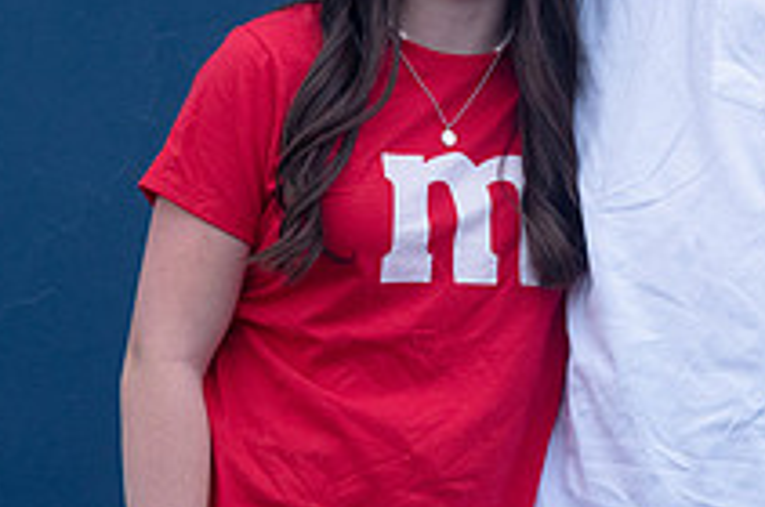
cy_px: -158
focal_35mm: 303
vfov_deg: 4.5
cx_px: 649
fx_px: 6429
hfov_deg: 6.8
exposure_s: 1/125
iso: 500
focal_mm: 110
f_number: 5.6
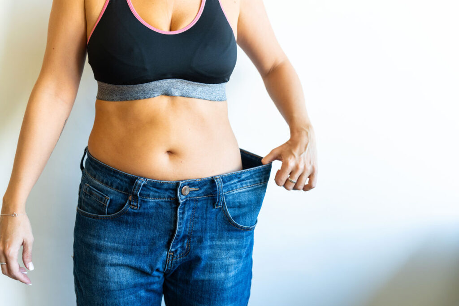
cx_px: 230
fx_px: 599
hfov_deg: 41.9
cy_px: 153
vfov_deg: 28.7
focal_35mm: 47
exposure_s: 1/160
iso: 500
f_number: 2.8
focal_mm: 47
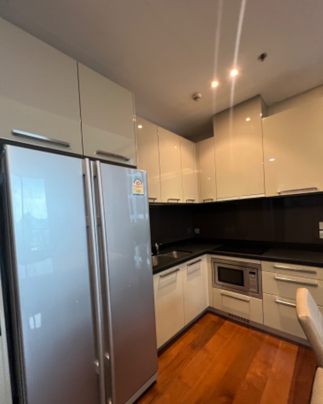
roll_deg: -1.0
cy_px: 219
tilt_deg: -4.4
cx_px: 166
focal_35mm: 14
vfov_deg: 100.5
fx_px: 167
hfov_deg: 88.0
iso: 400
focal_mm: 1.57
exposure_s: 1/50
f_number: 1.8
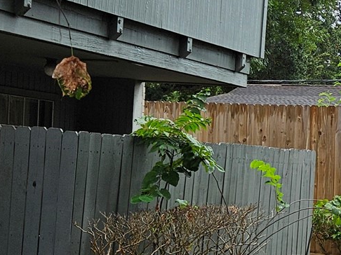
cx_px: 375
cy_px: 156
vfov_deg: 15.2
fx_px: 955
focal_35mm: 97
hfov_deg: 19.4
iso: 32
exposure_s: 1/1465
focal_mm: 5.4
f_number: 1.8
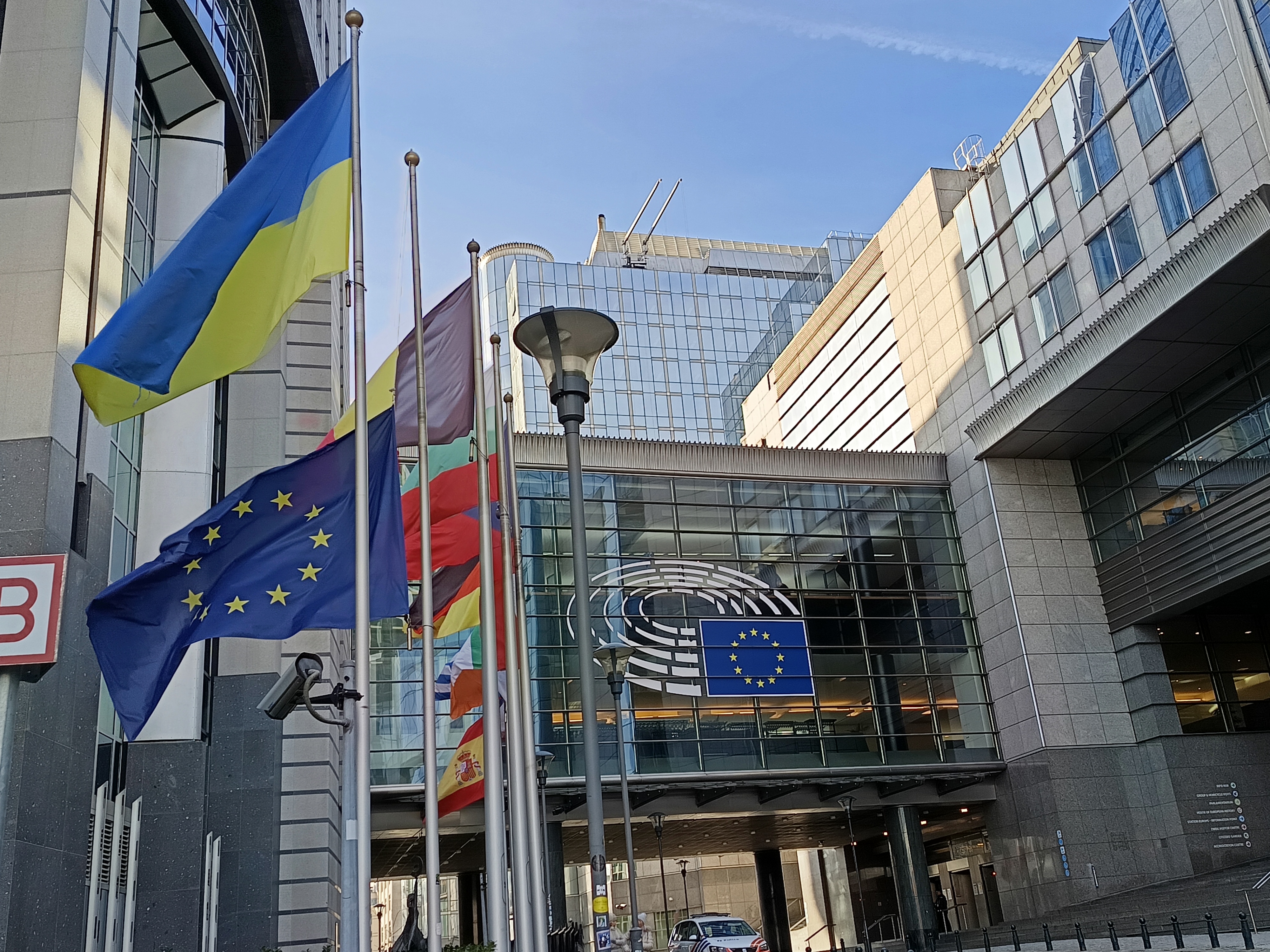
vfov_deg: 56.8
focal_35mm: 24
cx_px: 635
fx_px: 881
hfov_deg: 71.6
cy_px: 476
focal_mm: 5.31
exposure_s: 1/102
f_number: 1.7
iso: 50
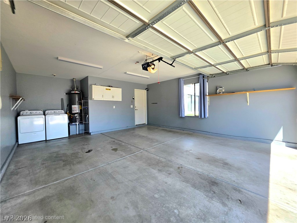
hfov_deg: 106.2
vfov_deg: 89.9
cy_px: 112
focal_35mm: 13
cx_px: 148
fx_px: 112
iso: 100
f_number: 1.9
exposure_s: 1/2000
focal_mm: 2.2
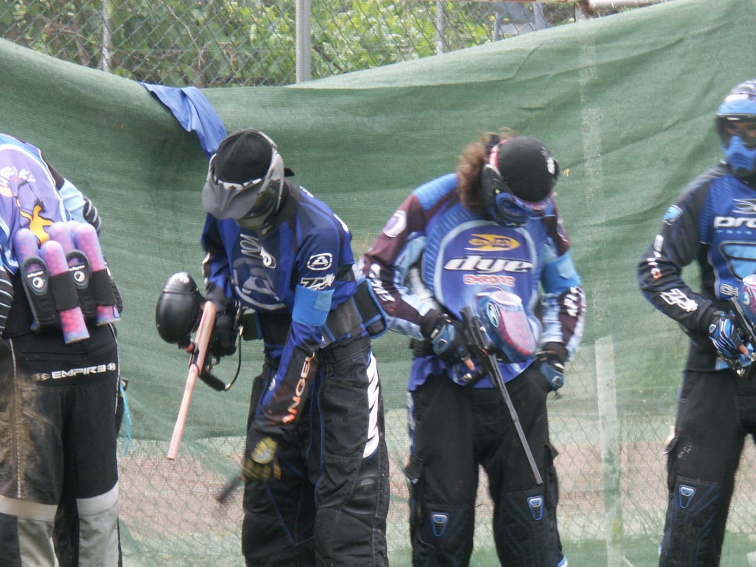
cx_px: 496
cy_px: 248
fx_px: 6509
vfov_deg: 5.0
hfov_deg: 6.6
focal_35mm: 298
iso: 64
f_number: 6.3
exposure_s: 1/40
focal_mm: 41.91
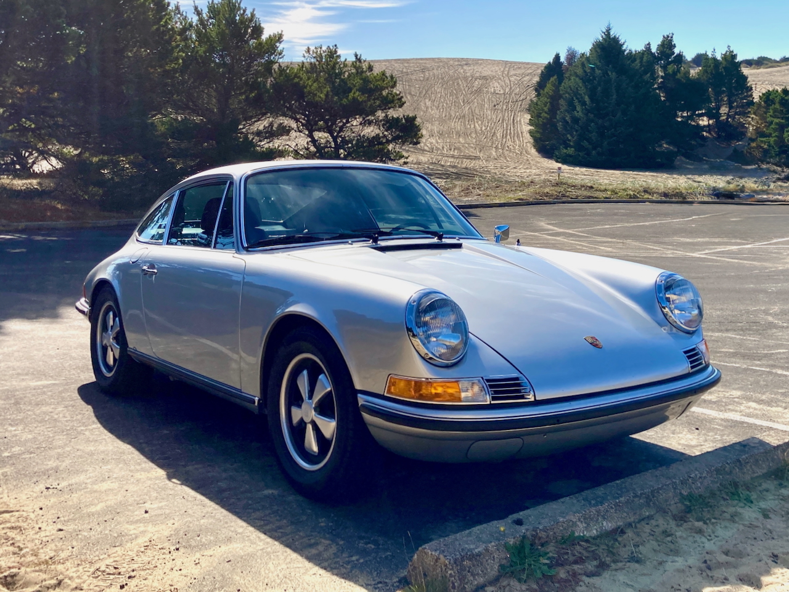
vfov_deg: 49.8
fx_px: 638
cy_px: 296
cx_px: 394
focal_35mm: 28
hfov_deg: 63.4
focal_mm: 3.99
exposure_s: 1/3745
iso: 25
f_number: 1.8
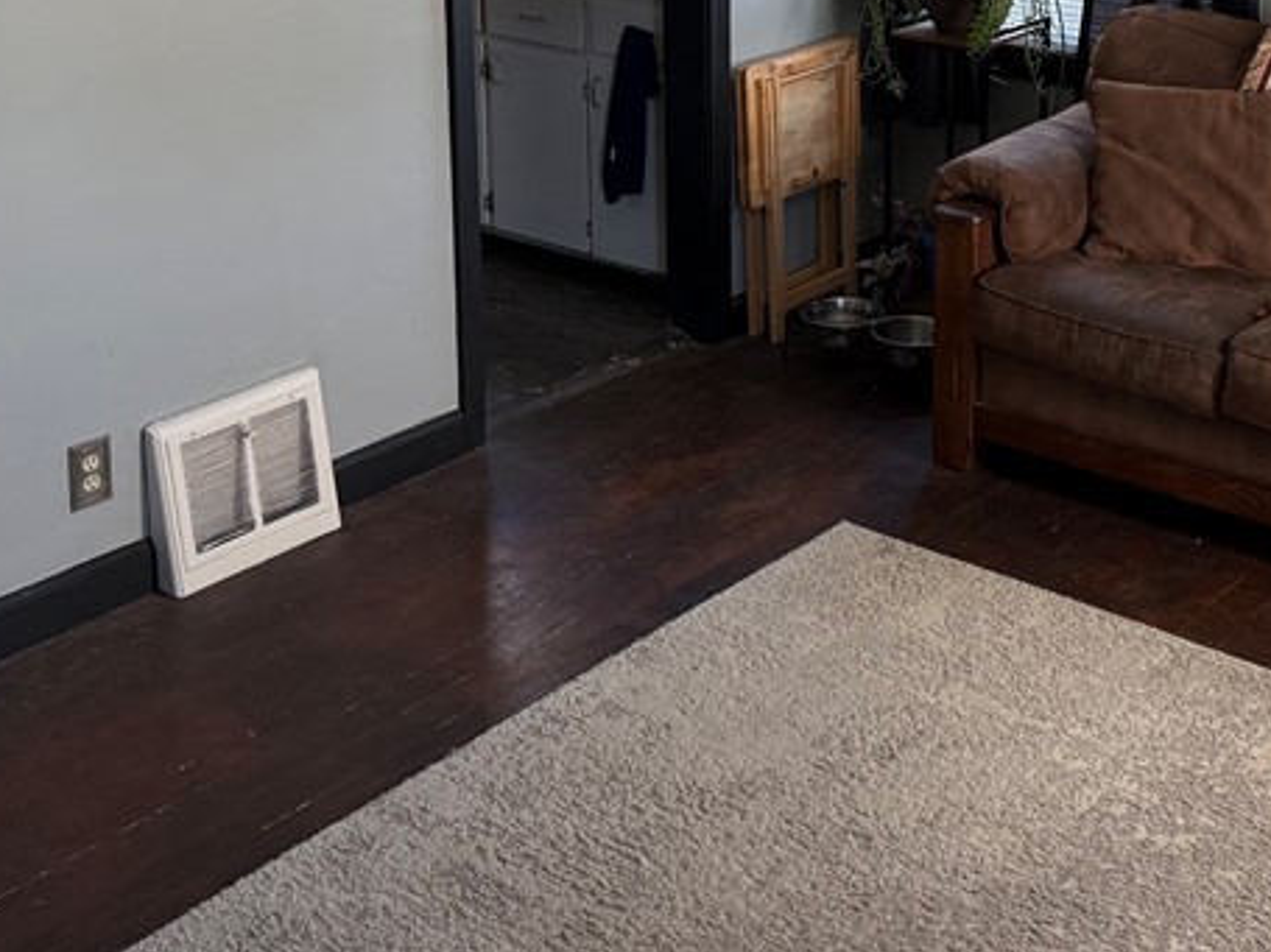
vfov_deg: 26.0
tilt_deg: -13.8
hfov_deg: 35.3
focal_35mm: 54
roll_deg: -0.1
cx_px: 810
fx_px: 1982
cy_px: 67
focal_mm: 6.76
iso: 200
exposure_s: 1/121
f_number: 1.78
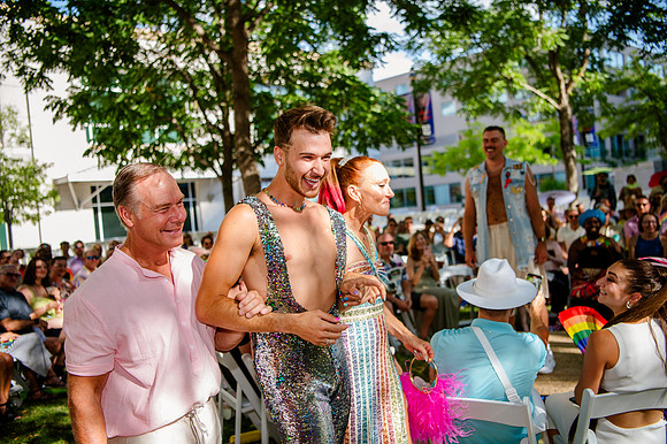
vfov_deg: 38.8
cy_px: 222
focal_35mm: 34
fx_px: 630
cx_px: 334
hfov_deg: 55.8
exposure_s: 1/500
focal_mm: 34
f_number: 2.8
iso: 200
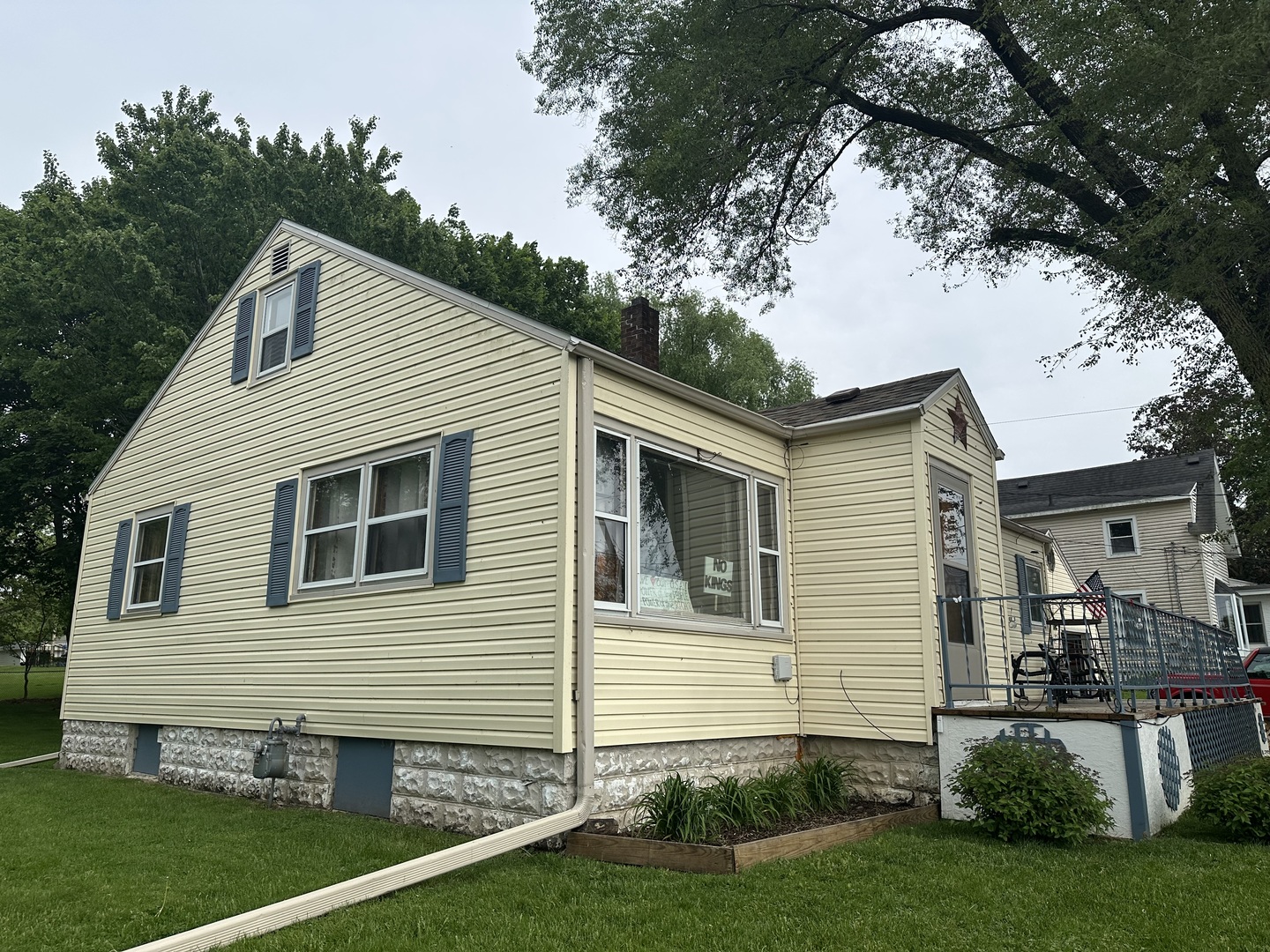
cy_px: 476
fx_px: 881
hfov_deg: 71.6
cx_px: 635
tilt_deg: +13.4
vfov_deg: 56.8
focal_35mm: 24
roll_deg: +0.3
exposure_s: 1/5000
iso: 80
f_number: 1.78
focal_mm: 6.86
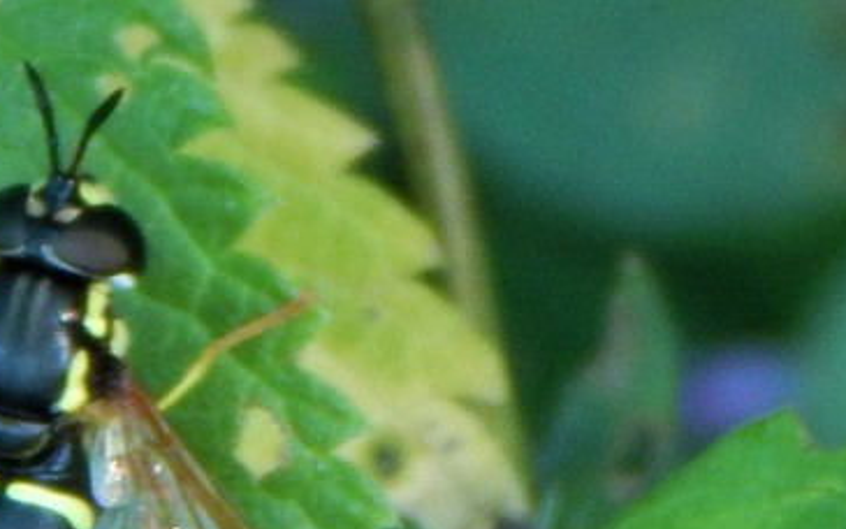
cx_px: 64
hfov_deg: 2.7
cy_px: 369
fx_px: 18004
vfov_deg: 1.7
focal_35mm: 781
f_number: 5.7
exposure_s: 1/60
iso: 220
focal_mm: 56.5
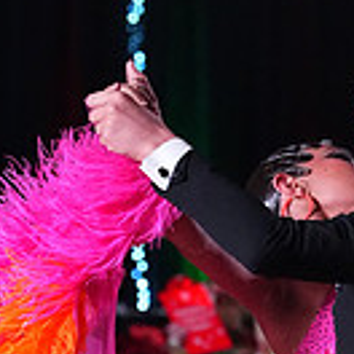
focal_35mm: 474
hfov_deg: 3.7
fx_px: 5484
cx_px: 307
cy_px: 611
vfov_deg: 3.7
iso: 10000
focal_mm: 127
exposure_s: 1/400
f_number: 5.6
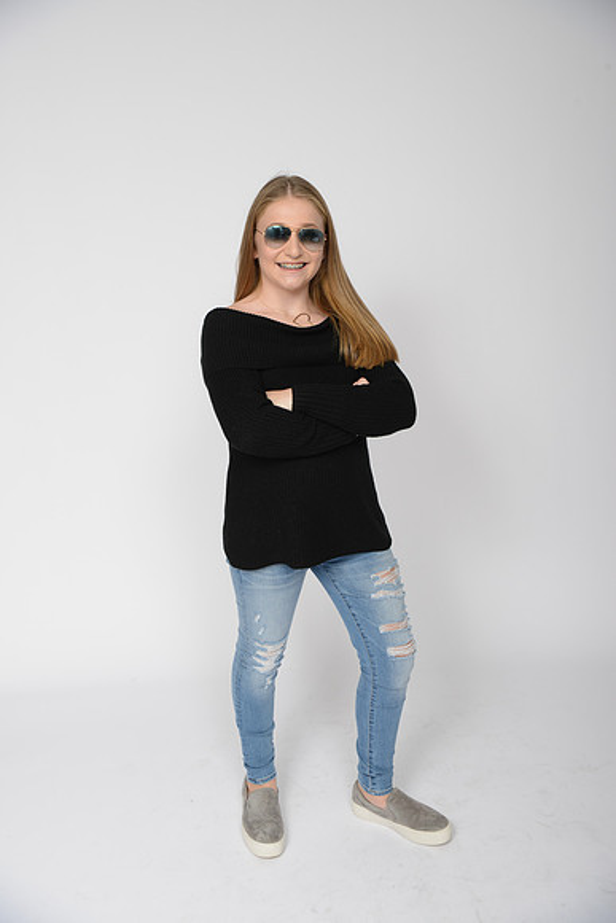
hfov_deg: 35.1
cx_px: 308
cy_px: 462
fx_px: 975
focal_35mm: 38
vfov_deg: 50.7
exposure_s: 1/200
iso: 125
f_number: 8
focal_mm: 38
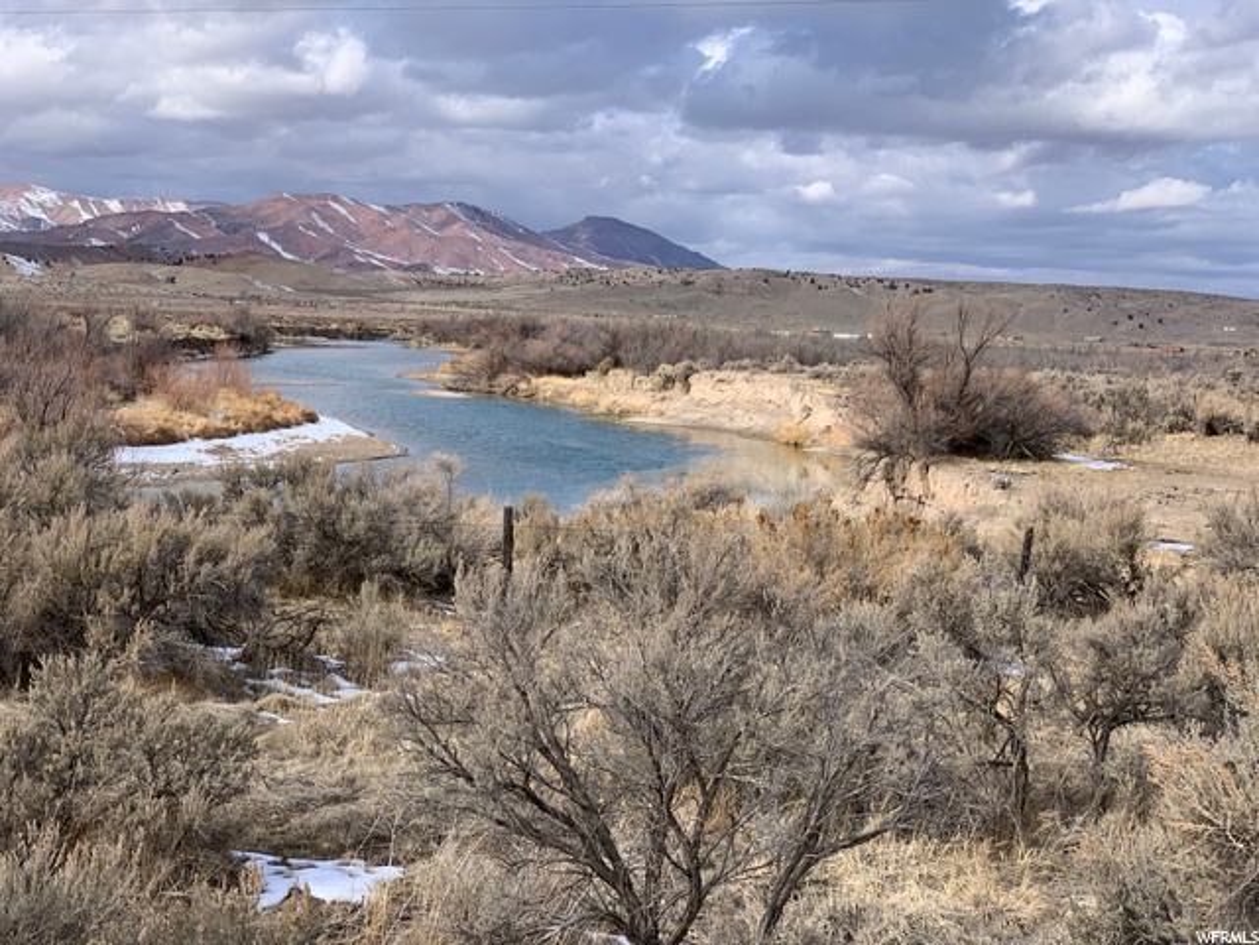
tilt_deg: -2.6
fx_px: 1891
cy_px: 472
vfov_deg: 28.0
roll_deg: -2.7
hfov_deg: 36.8
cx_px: 630
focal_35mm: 52
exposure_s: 1/1142
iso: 16
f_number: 2.4
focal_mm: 6
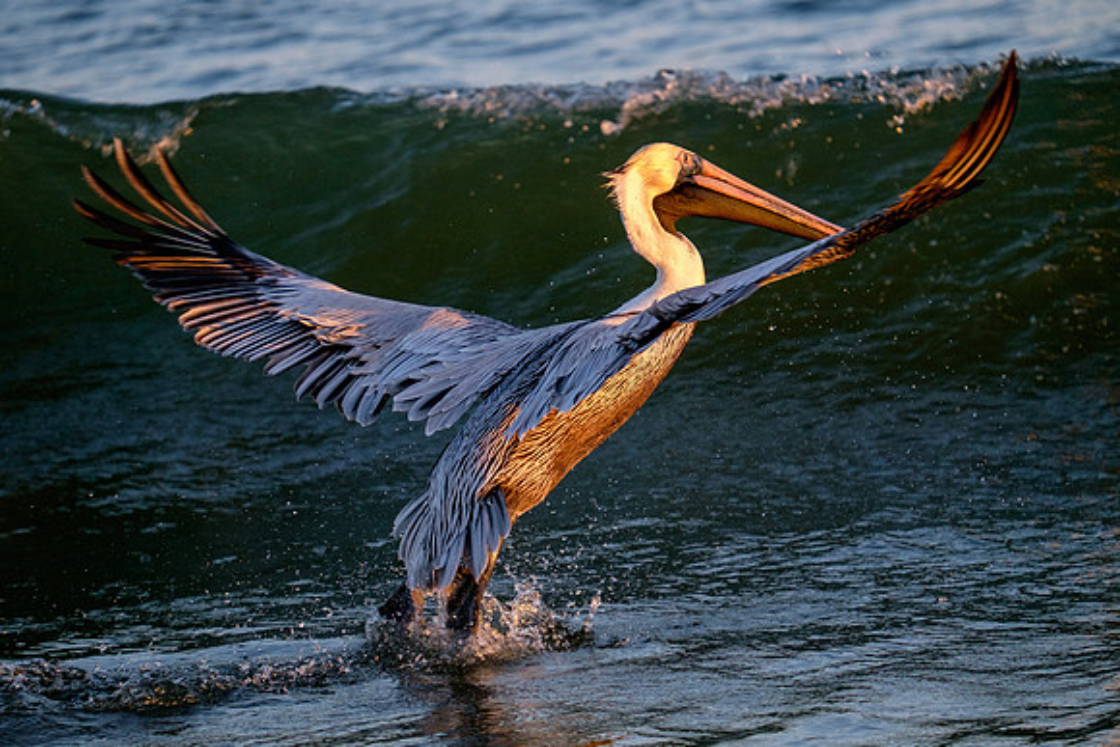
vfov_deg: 4.6
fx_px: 9335
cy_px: 374
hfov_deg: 6.9
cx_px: 560
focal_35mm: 300
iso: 800
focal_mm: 200
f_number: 5.6
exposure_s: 1/1000
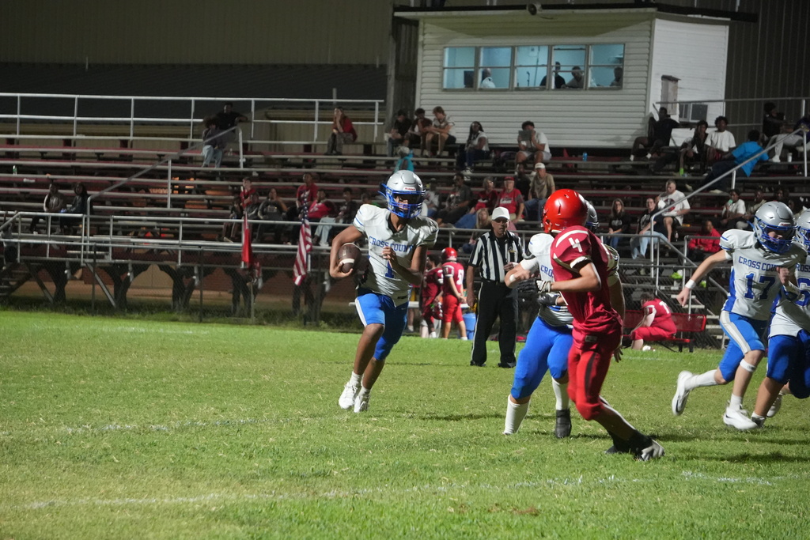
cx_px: 405
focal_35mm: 180
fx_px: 4050
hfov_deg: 11.4
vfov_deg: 7.6
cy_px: 270
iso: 6400
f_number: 5.6
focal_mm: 120
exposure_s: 1/200
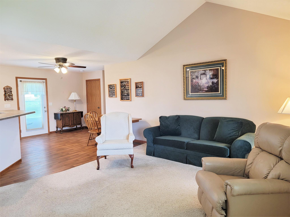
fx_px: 201
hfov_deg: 71.6
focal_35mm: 24
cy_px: 108
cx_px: 145
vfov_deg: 56.8
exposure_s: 1/59
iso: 250
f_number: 1.8
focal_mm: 6.7
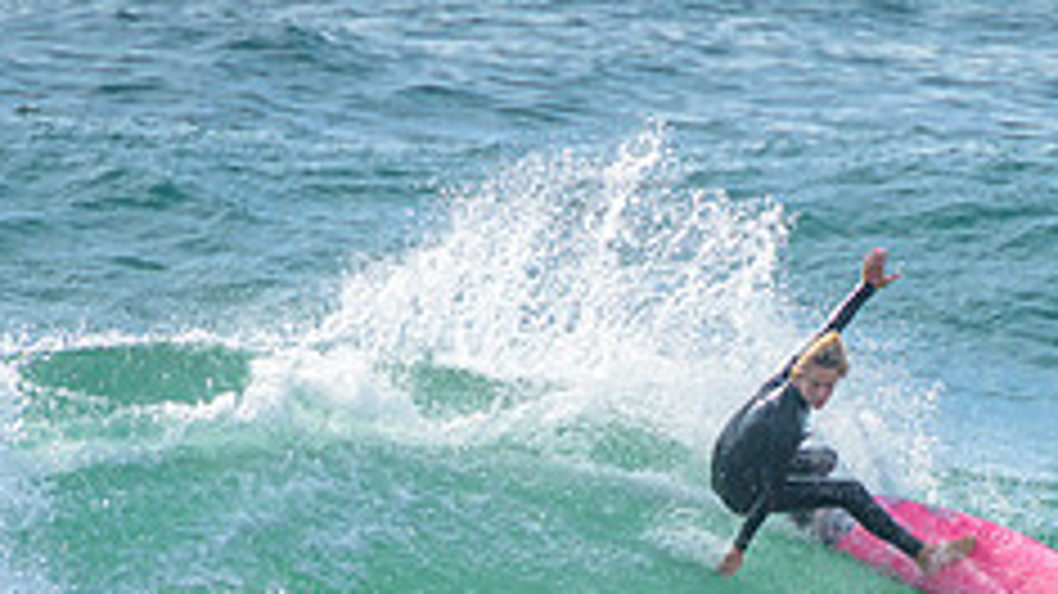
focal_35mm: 1266
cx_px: 925
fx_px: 35504
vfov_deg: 1.0
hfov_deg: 1.7
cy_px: 627
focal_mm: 400
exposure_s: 1/1600
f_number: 8
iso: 200
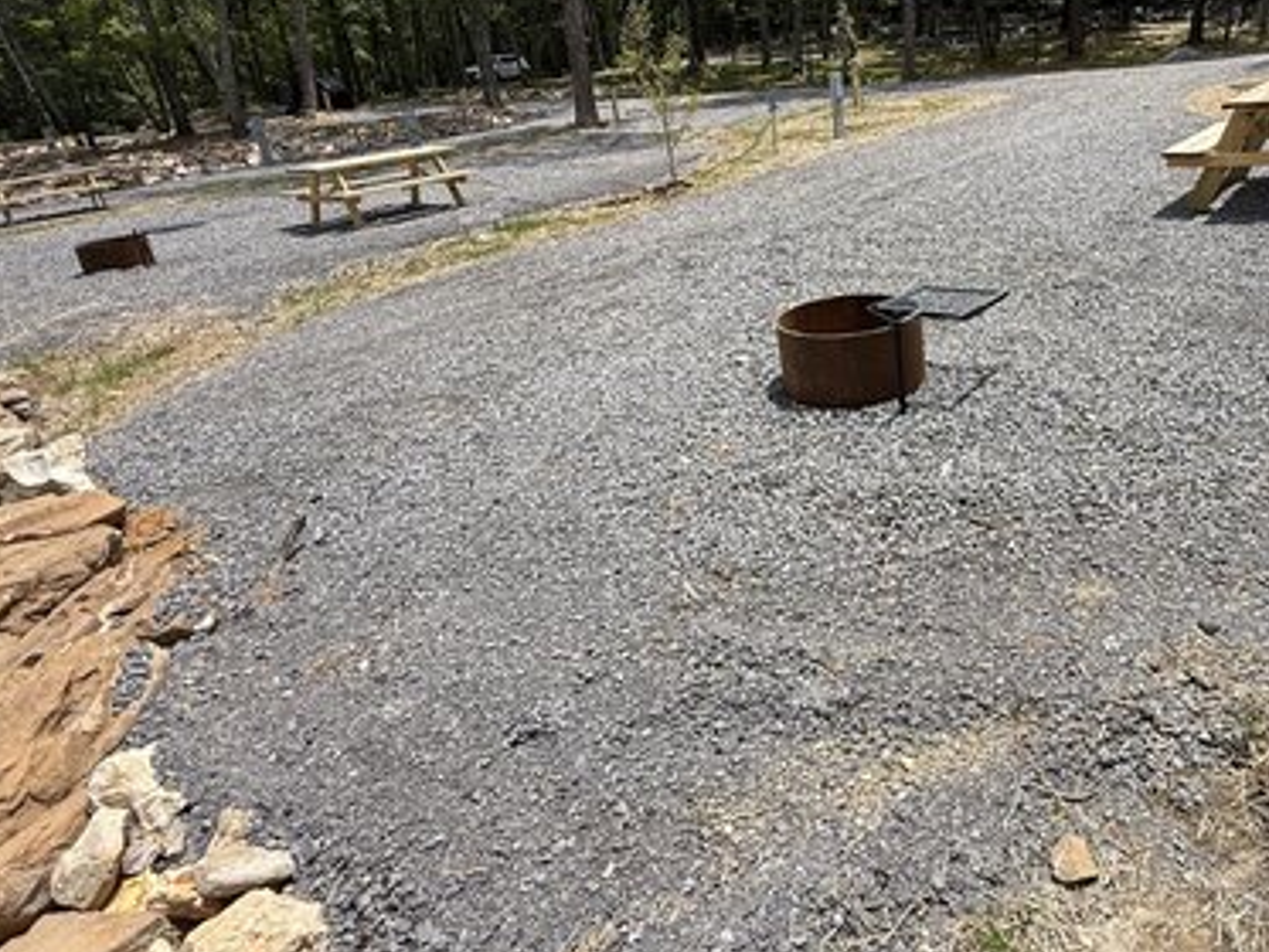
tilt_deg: -12.7
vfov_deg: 55.9
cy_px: 333
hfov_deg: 69.2
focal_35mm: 24
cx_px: 861
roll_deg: +3.4
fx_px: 880
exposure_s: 1/2024
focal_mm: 2.22
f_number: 2.2
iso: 50
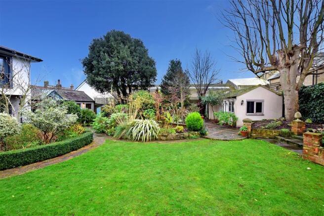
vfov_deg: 77.3
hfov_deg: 100.4
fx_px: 135
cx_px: 162
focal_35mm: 15
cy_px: 108
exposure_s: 1/40
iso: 400
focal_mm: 10
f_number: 8
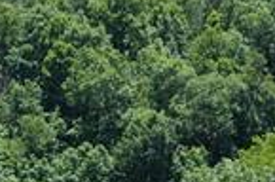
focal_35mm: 198
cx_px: 260
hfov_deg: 10.3
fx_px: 1509
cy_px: 265
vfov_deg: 6.8
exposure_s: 1/400
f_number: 2.8
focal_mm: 14.45
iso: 100
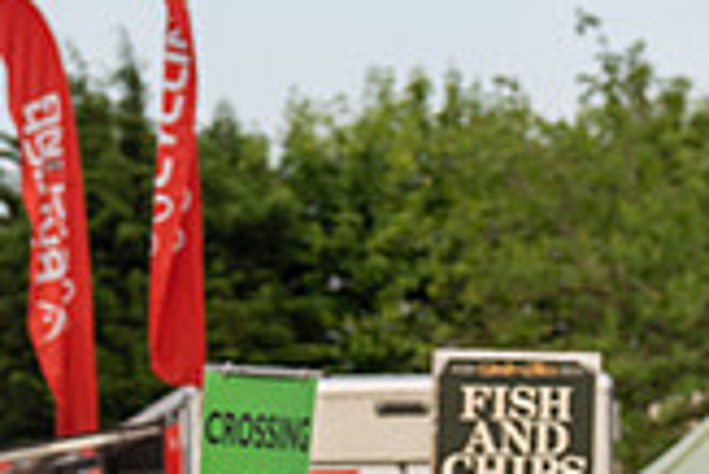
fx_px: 6170
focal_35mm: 313
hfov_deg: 6.5
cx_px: -172
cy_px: 690
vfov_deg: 4.4
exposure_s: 1/1000
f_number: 4.5
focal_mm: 83
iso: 500
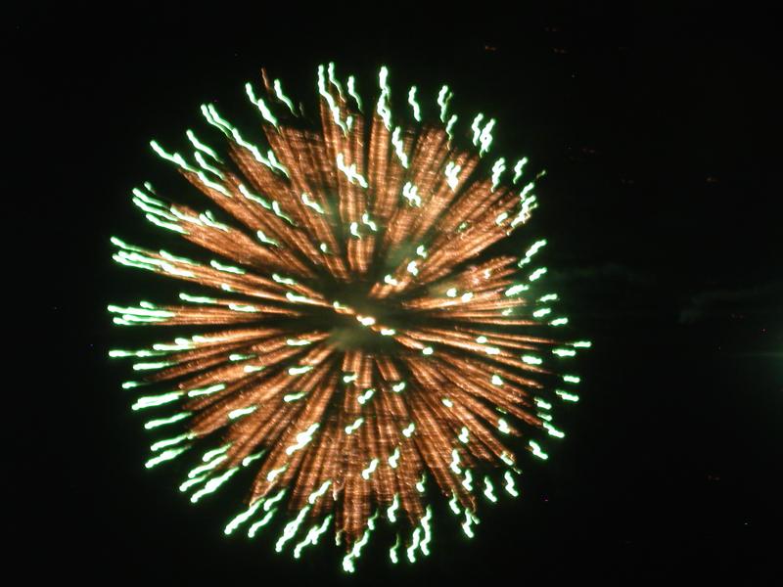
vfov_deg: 18.0
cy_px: 294
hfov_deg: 23.8
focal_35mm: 82
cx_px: 392
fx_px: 1855
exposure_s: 1/3
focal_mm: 16.9
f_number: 4
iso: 200
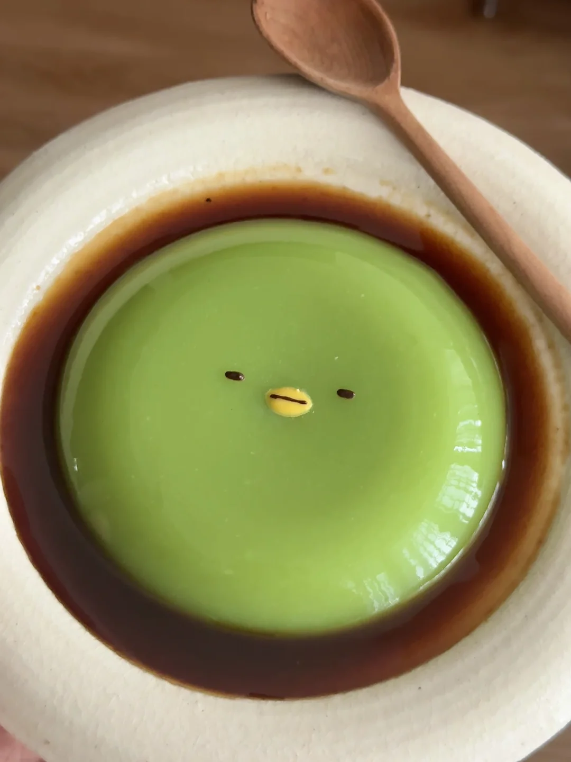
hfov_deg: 30.3
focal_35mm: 48
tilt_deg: -63.4
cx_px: 286
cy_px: 381
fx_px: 1056
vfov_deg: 39.7
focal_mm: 6.76
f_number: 1.78
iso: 250
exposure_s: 1/48
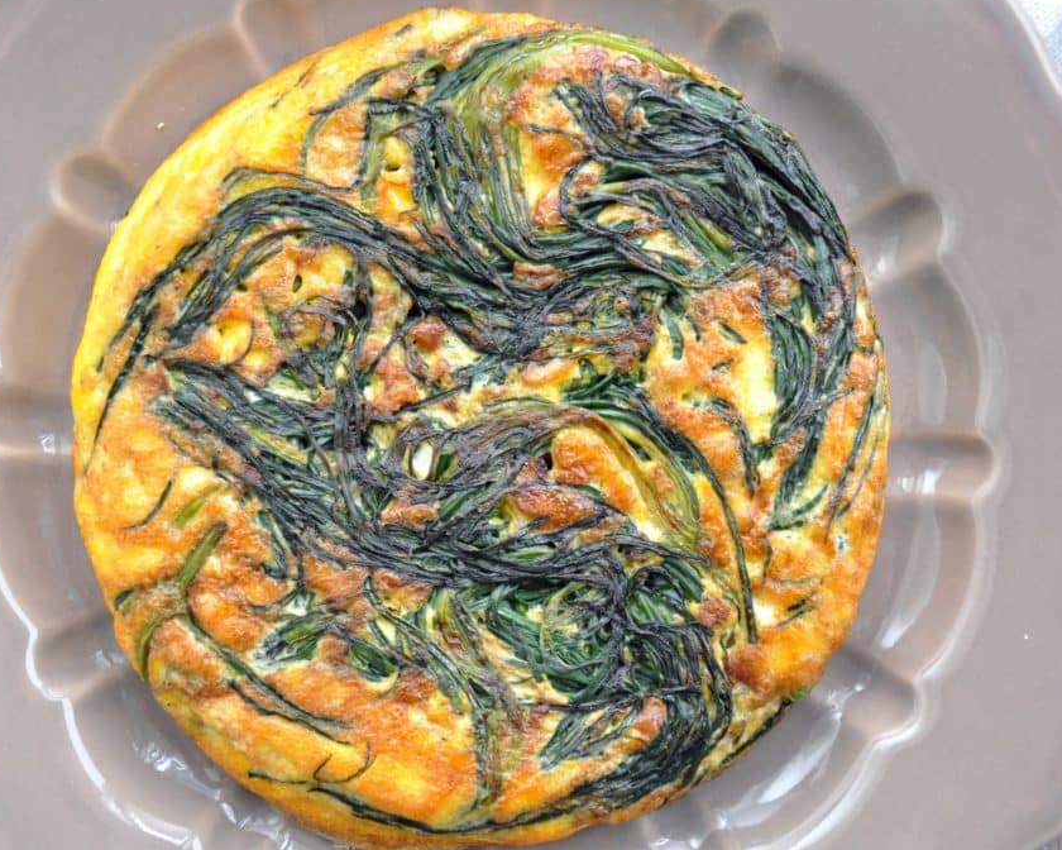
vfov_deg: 21.3
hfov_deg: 26.4
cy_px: 421
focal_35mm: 72
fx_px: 2263
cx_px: 488
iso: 800
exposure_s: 1/60
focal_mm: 42
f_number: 4.8
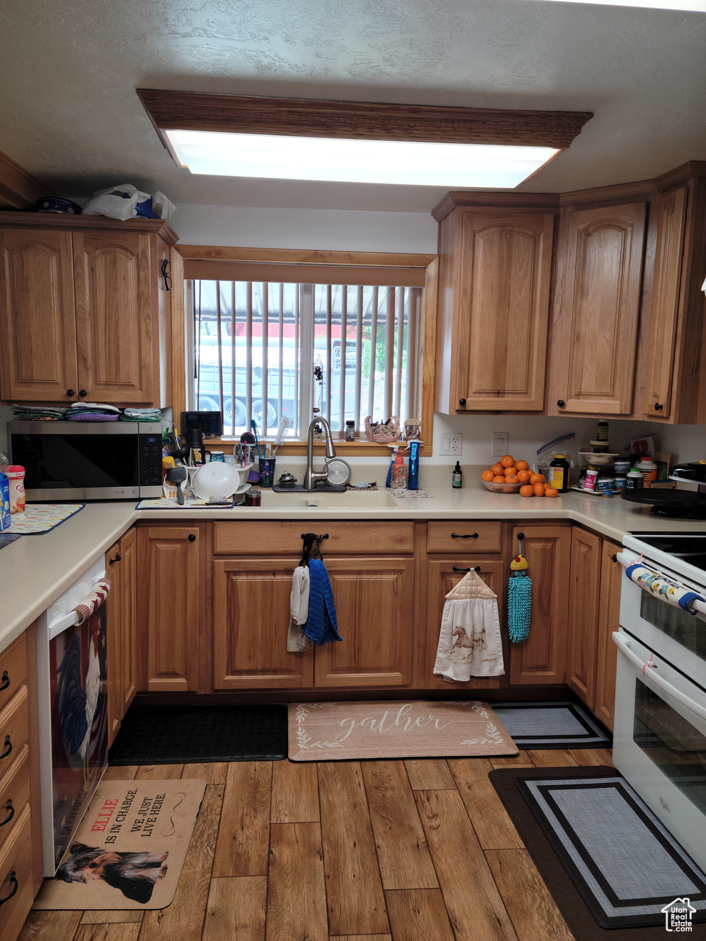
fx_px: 761
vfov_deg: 63.4
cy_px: 470
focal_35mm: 28
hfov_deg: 49.7
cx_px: 353
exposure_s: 1/60
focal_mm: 5.9
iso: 64
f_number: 2
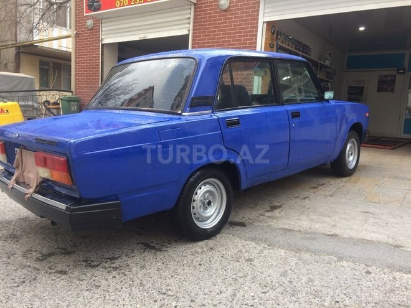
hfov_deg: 61.7
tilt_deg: -5.2
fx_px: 344
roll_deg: -2.9
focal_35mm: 29
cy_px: 154
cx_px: 206
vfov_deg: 48.2
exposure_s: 1/50
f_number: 2.2
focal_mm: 4.15
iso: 40
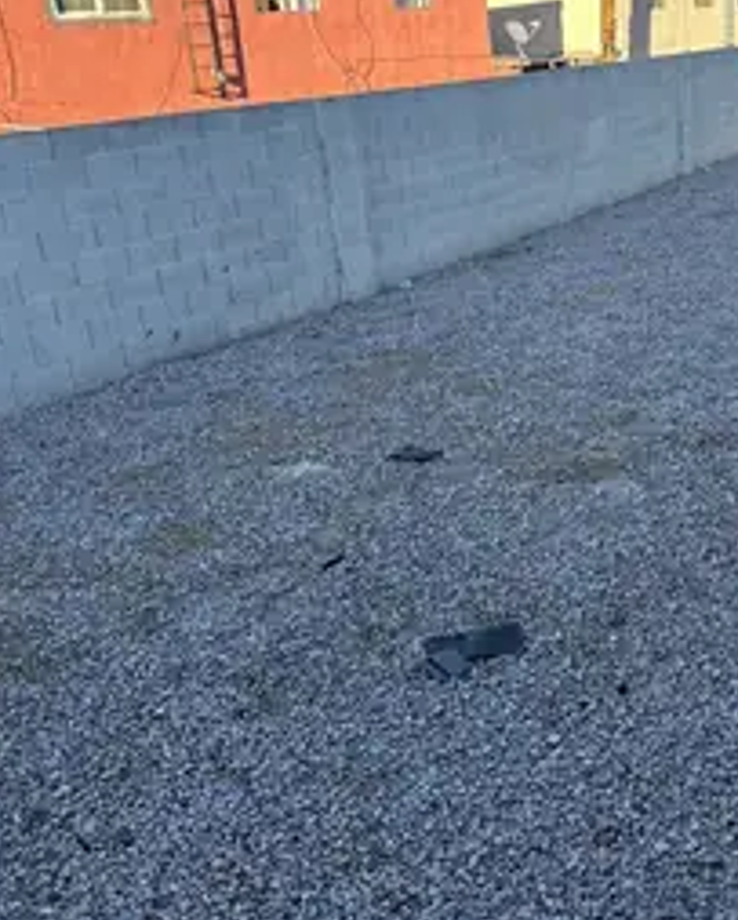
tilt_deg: -18.2
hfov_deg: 39.6
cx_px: 502
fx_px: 1008
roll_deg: +5.2
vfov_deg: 48.8
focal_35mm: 37
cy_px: 385
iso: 80
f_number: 1.78
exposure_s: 1/900
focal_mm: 6.76
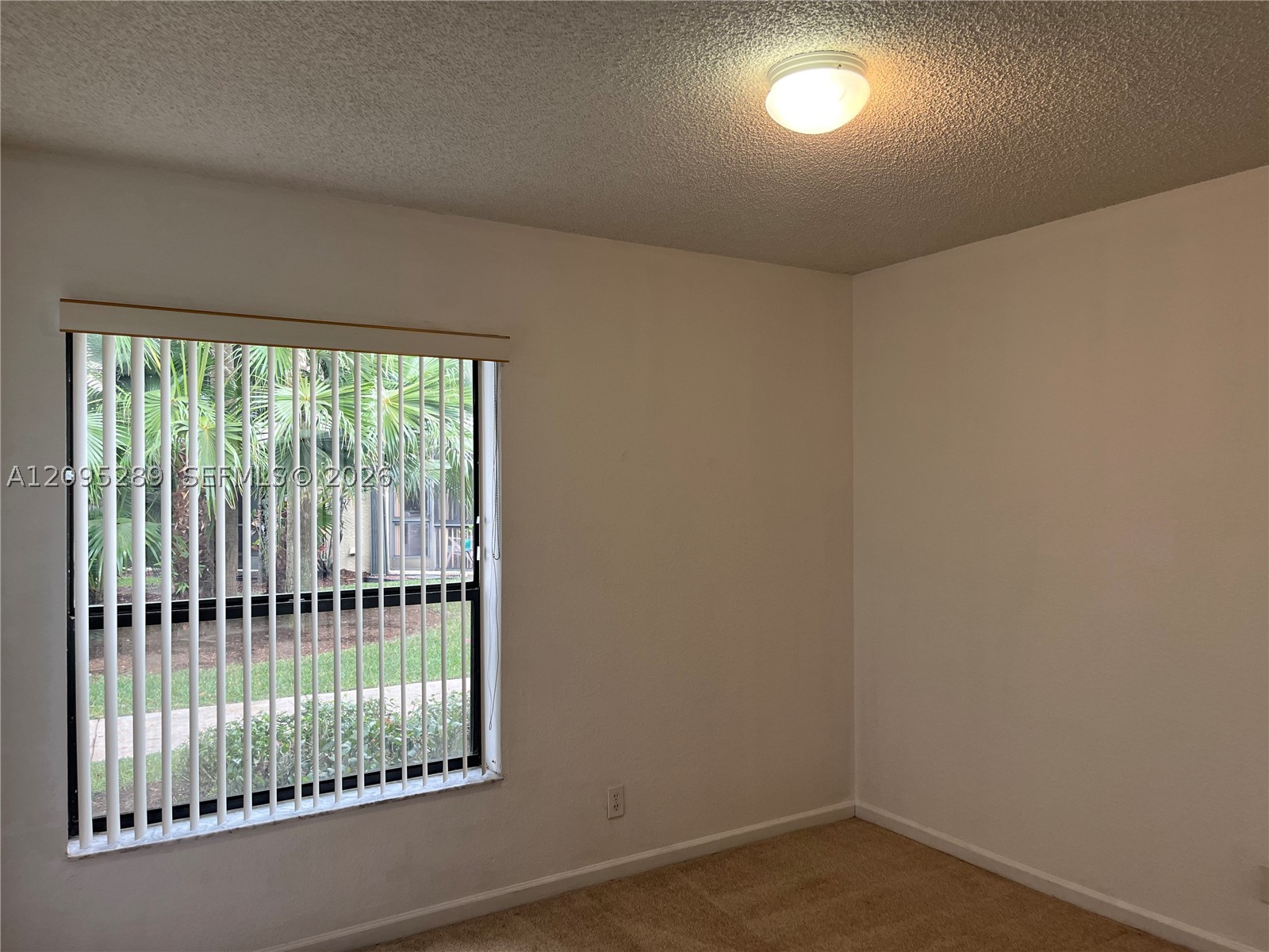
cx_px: 634
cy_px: 476
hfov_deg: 67.3
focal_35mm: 26
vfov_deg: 53.1
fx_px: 953
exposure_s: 1/120
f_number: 1.6
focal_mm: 5.1
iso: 64
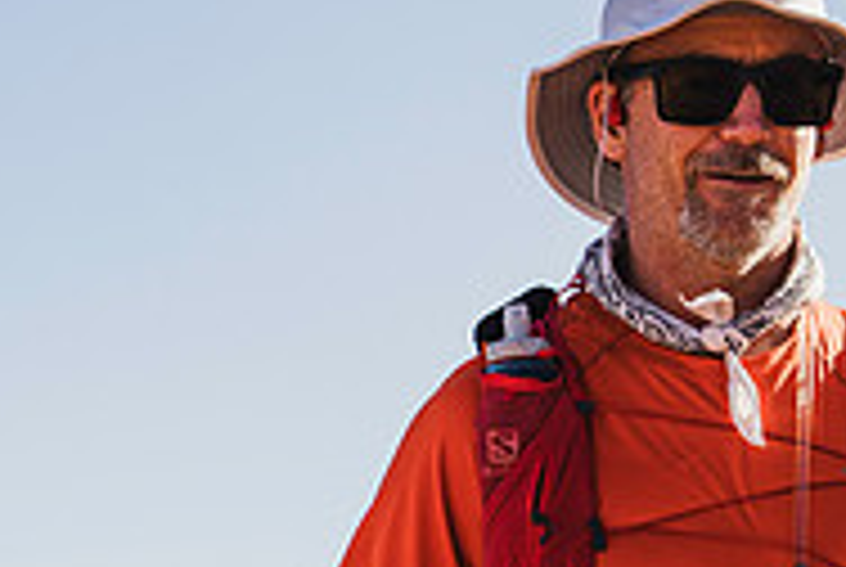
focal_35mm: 181
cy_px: 595
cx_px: 458
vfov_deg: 7.6
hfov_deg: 11.3
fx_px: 4260
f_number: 3.2
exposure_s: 1/1250
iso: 125
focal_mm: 50
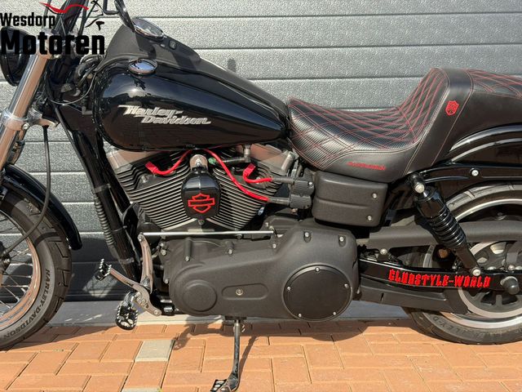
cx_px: 261
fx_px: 724
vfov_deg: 30.3
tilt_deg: -3.3
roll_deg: +0.4
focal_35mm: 48
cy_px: 196
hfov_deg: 39.7
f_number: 1.78
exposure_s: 1/1608
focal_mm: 6.76
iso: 80
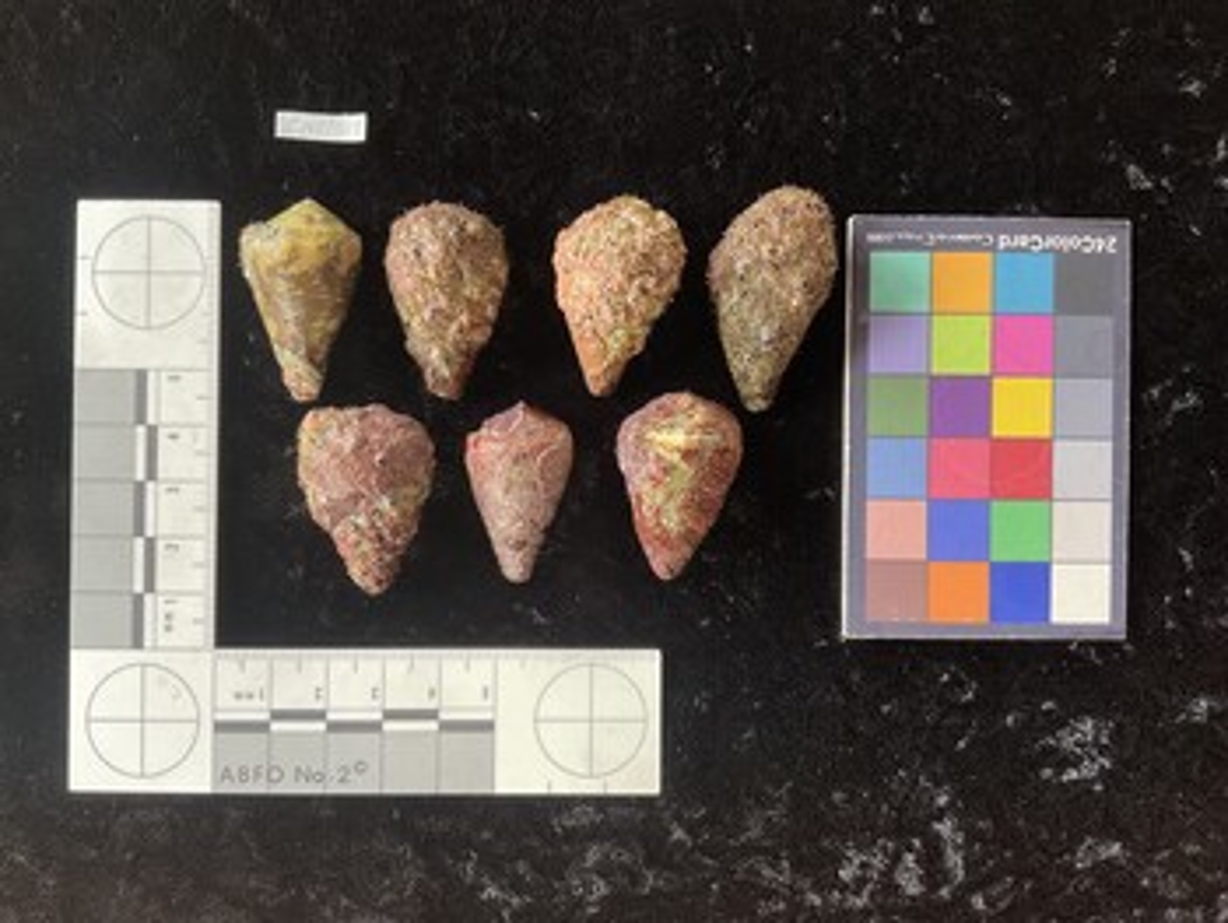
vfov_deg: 48.3
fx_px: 1029
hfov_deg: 61.6
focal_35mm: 29
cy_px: 462
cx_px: 614
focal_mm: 3
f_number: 1.8
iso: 125
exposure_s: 1/60
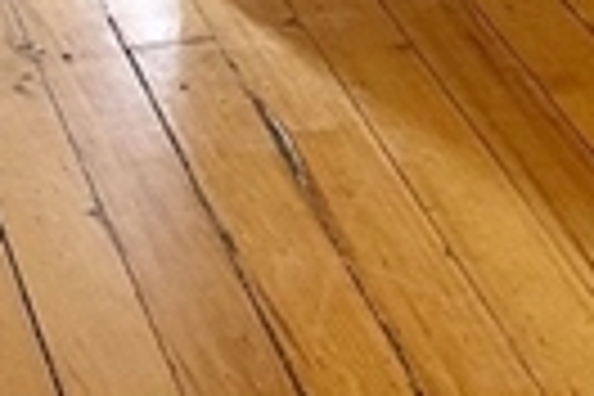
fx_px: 3184
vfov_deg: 6.5
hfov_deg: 10.7
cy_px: -824
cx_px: 333
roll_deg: +1.1
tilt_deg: -6.7
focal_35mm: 193
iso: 200
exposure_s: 1/60
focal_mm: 6.86
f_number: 1.78
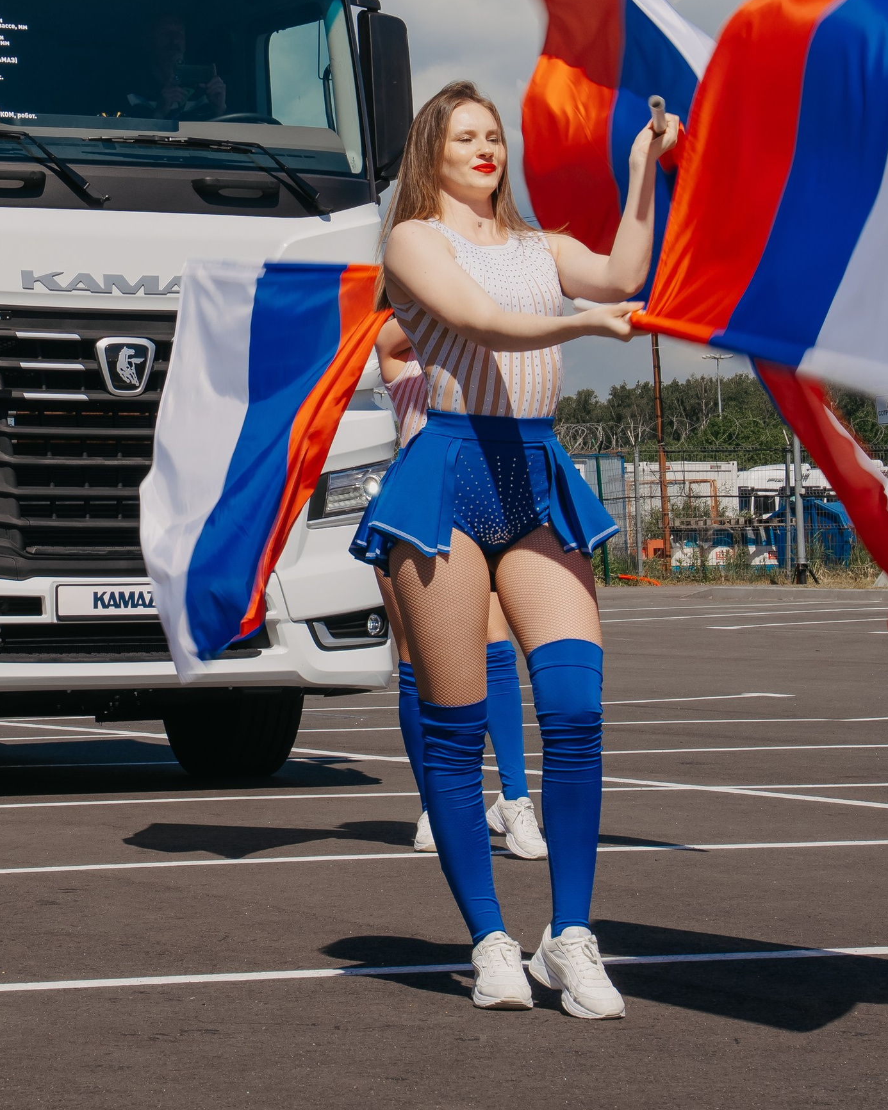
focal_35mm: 129
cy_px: 167
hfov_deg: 11.9
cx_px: 182
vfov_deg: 14.8
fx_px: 4237
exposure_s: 1/125
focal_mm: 62
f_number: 16
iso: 160
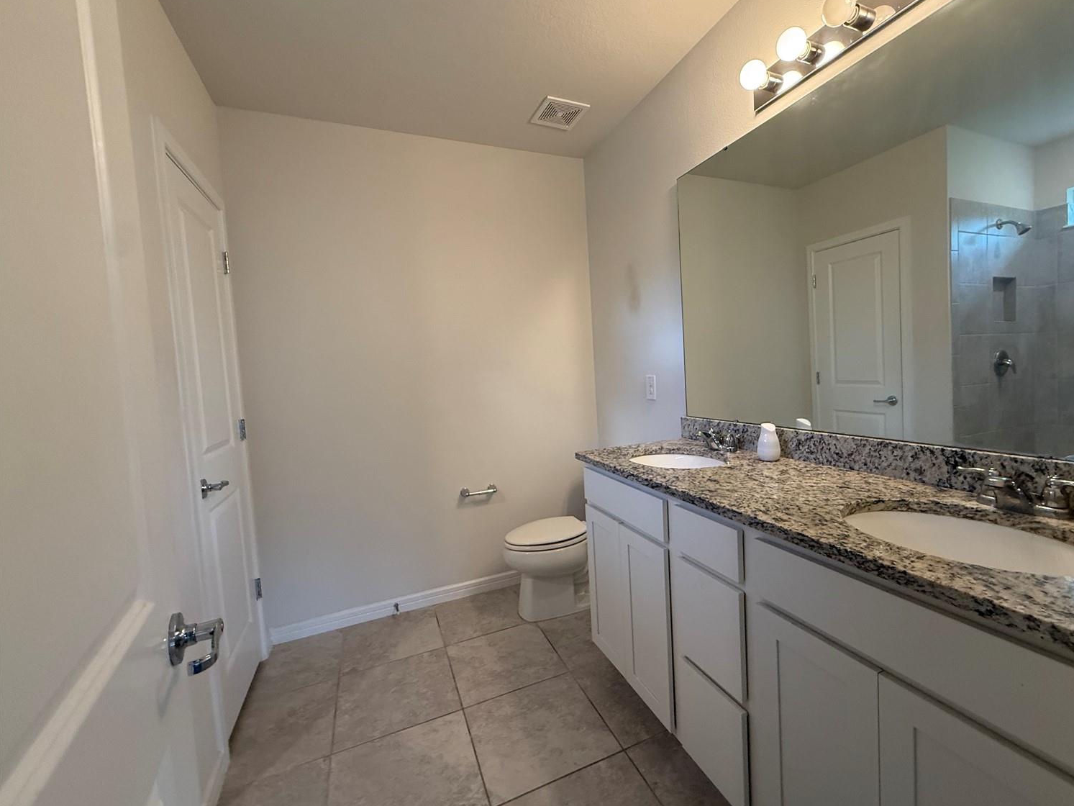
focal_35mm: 15
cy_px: 399
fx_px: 465
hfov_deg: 98.0
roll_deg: +3.8
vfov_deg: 81.8
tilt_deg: -1.3
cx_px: 574
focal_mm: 2.22
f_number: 2.2
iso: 250
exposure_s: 1/120
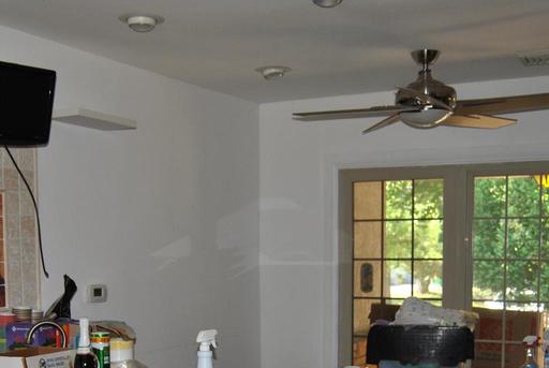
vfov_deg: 24.3
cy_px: 341
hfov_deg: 36.7
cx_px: 223
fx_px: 825
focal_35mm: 54
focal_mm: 18
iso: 200
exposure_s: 1/60
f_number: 3.5
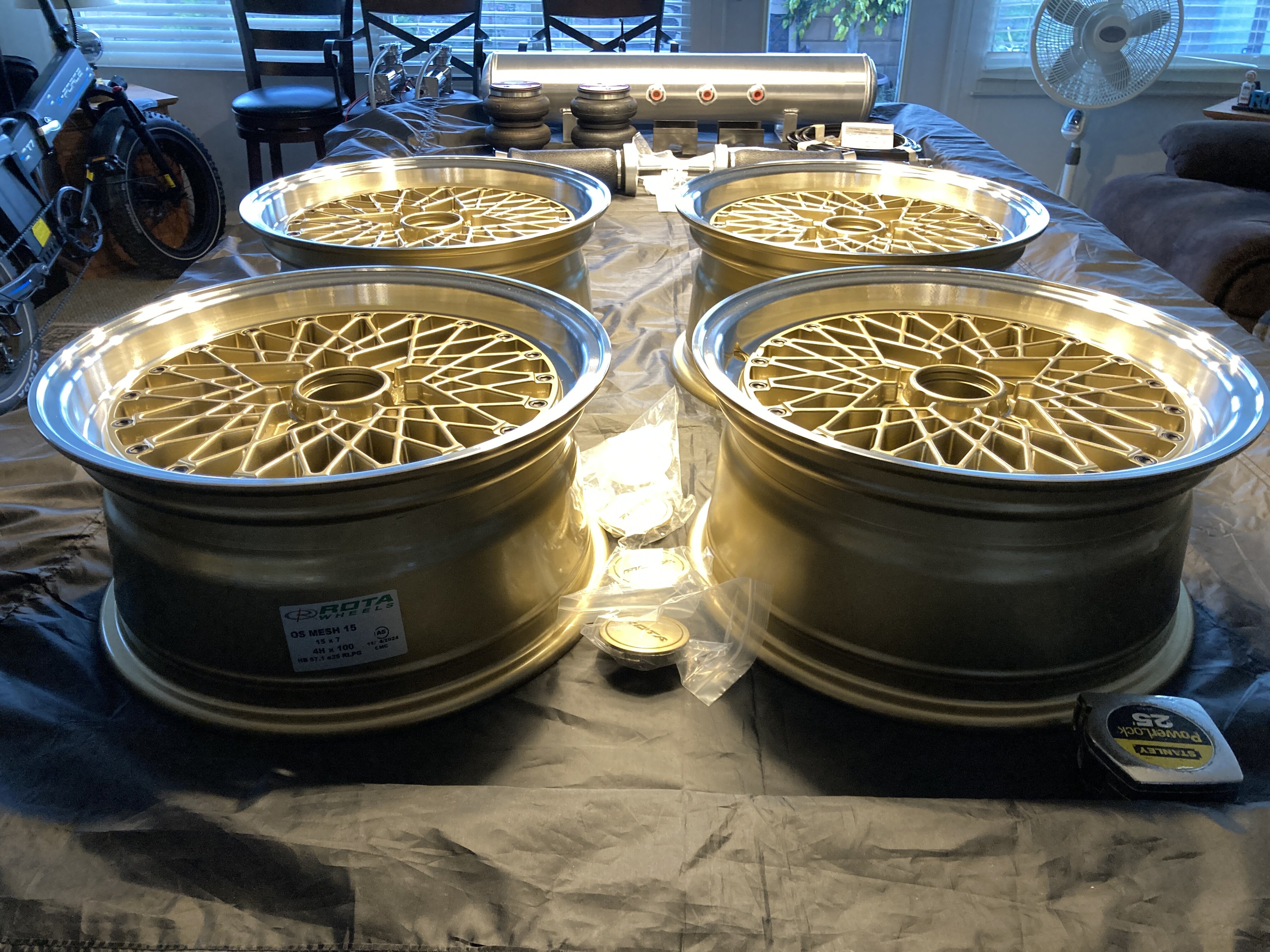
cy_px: 476
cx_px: 635
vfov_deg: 49.7
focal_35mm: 28
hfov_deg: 63.4
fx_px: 1027
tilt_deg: -29.6
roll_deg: -0.4
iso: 200
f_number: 1.8
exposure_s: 1/60
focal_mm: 3.99
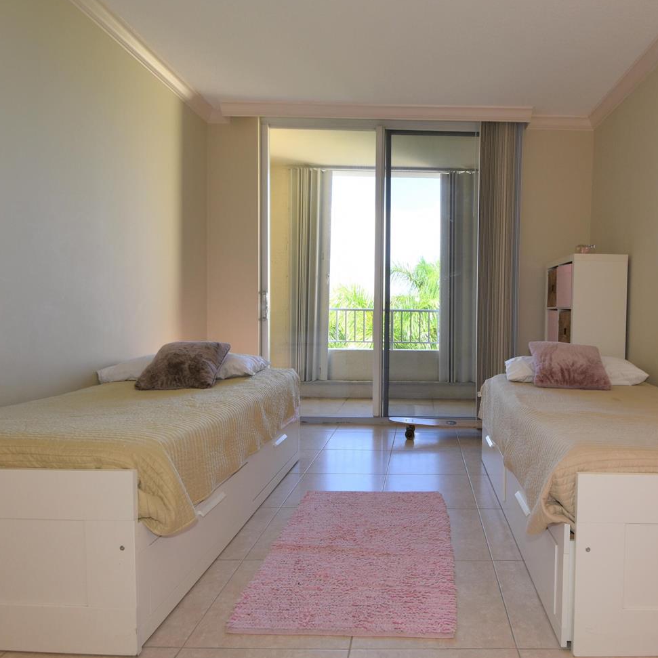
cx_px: 428
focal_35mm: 21
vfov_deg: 72.1
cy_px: 313
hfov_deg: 70.4
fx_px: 452
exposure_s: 1/60
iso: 200
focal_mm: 10
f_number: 5
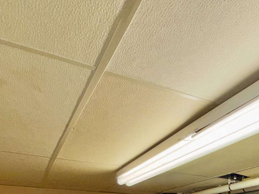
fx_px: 299
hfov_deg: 44.3
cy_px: 273
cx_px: 211
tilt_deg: -8.0
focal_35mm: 40
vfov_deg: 27.6
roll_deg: -0.2
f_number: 2.2
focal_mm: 2.22
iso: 25
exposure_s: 1/60
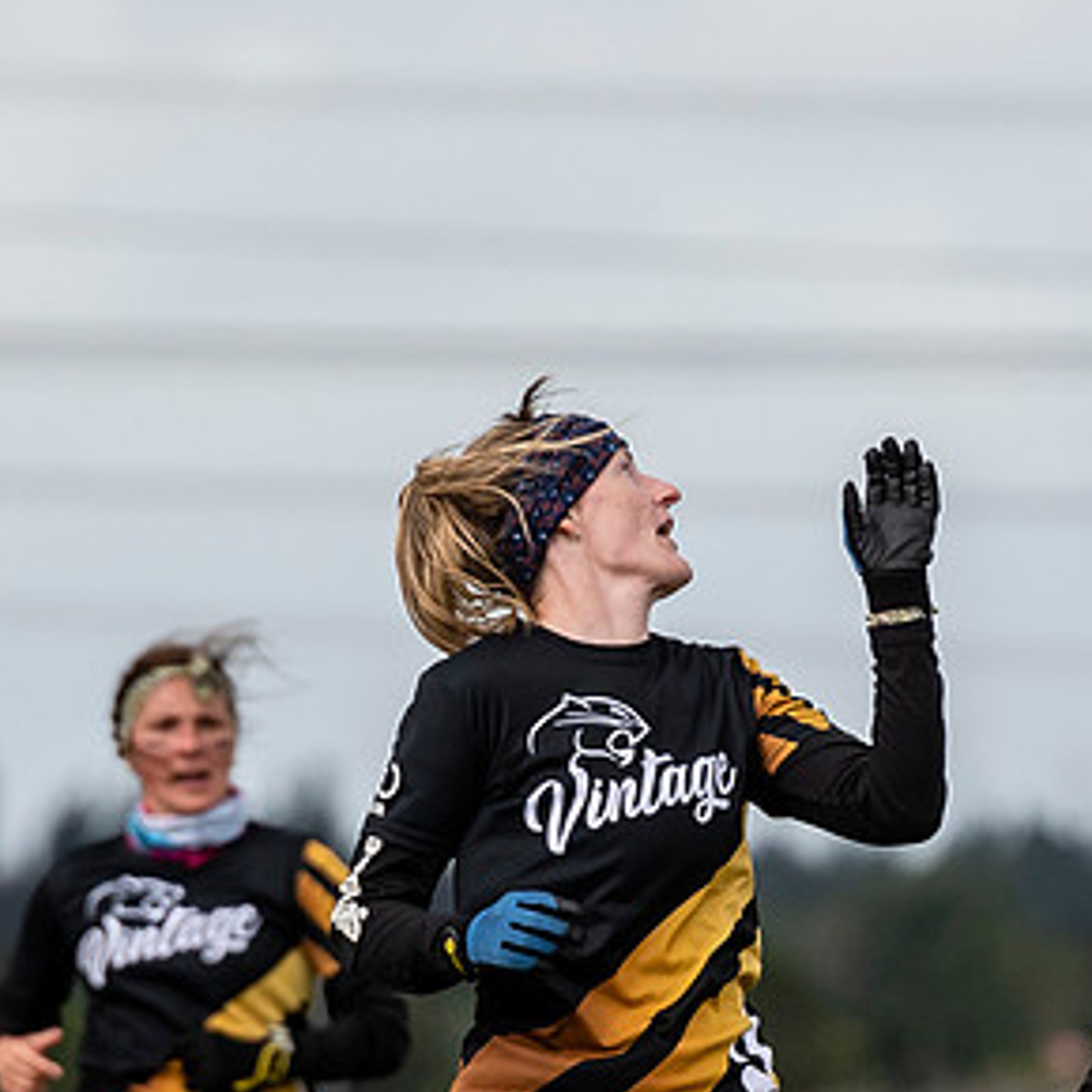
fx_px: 41365
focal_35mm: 1159
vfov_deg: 1.5
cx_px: 1101
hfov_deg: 1.5
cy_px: 620
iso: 125
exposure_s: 1/1250
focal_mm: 200
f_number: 4
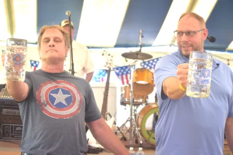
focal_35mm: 82
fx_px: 534
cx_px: 116
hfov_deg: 24.6
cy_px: 78
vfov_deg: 16.6
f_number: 4
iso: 450
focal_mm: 55
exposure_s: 1/250
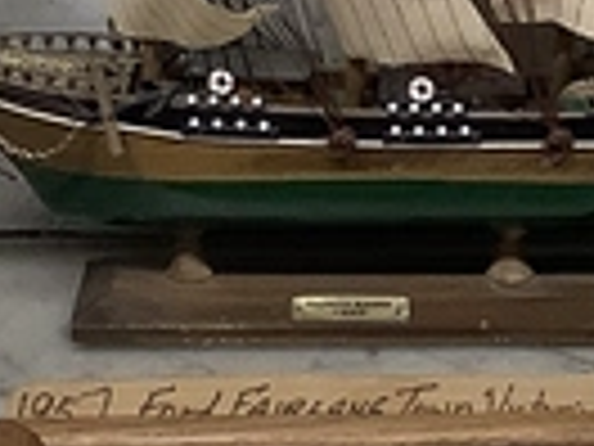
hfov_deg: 11.2
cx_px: 423
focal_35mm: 176
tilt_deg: -19.8
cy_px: 29
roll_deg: +0.1
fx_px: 3020
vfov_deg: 8.4
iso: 80
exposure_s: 1/120
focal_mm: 3.3
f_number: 2.4
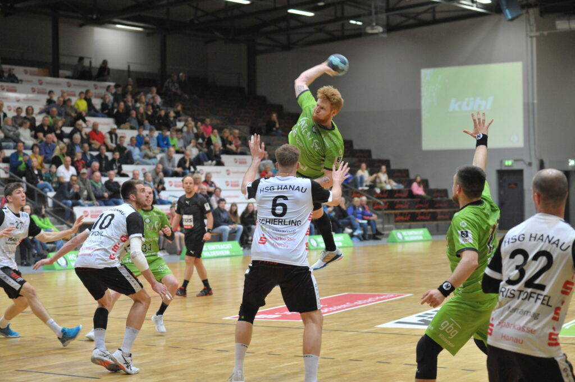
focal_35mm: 85
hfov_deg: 23.9
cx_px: 288
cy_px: 191
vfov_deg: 16.0
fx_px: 1357
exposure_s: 1/500
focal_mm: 85
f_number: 4
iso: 3200
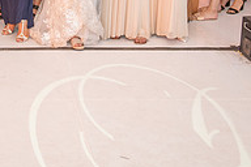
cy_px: -65
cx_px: 34
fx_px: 739
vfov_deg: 12.4
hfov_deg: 19.0
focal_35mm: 106
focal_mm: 35
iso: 1000
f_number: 2.8
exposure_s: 1/160
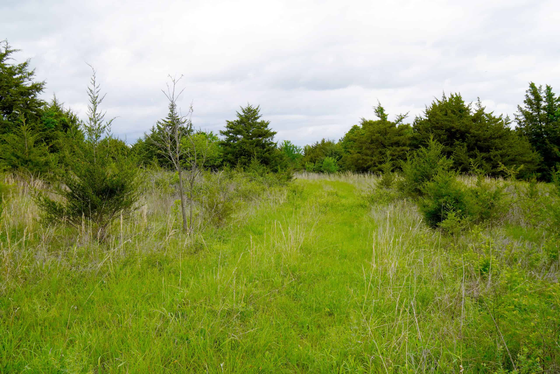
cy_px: 187
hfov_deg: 61.9
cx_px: 280
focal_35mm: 30
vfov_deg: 43.6
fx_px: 467
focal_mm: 20
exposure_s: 1/125
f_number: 8
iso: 100
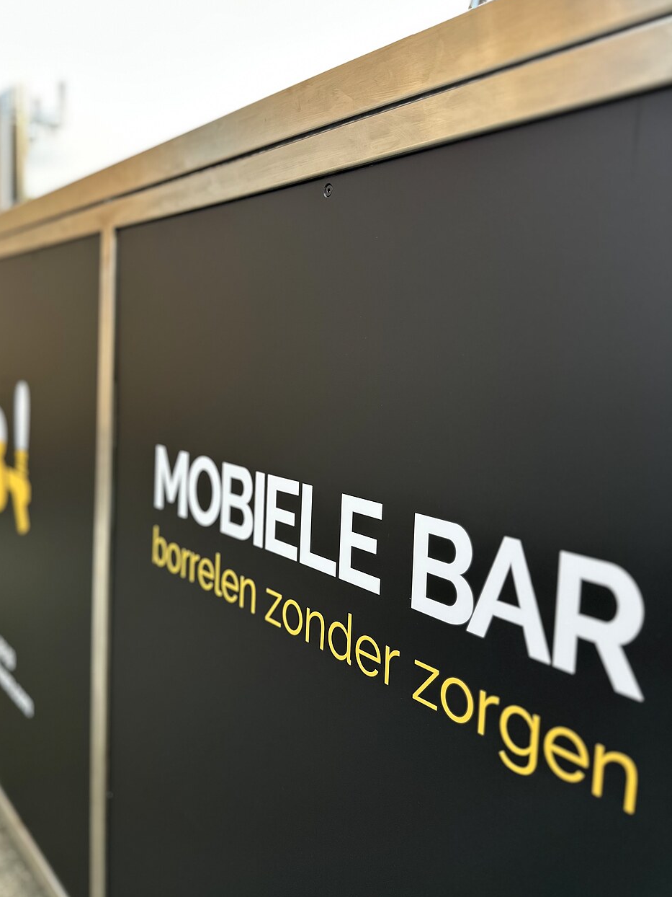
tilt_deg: -6.0
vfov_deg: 65.2
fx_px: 699
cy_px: 407
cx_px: 295
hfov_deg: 51.2
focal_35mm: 27
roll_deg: -1.3
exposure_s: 1/224
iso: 64
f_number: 1.78
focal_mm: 6.86
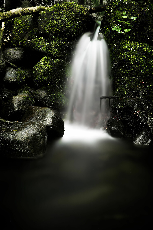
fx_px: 229
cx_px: 76
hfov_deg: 36.9
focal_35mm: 36
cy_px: 115
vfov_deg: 53.1
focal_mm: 24
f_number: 11
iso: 200
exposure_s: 120
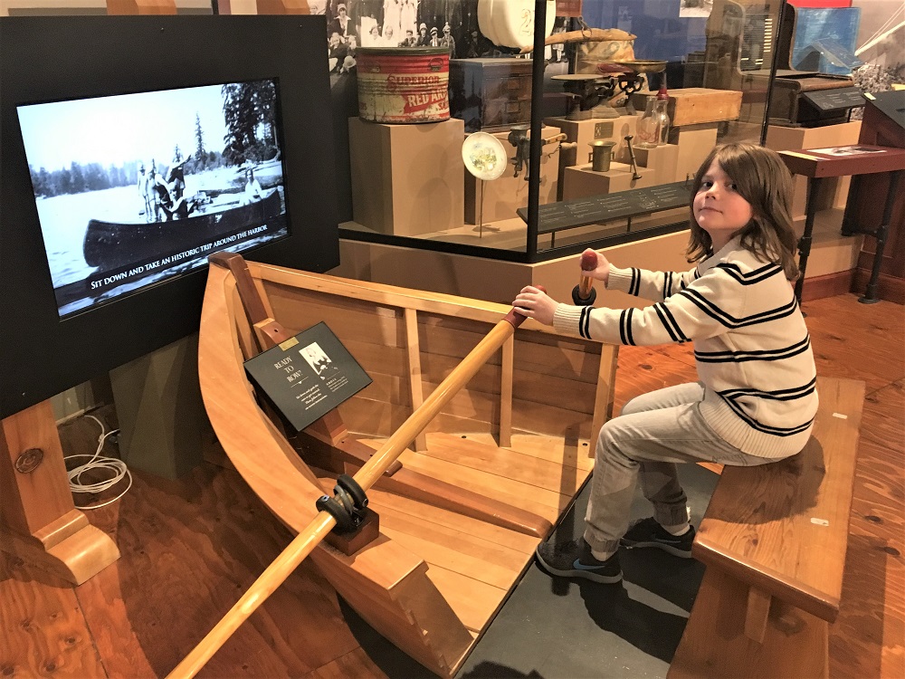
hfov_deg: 61.7
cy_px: 340
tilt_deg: -21.6
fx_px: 758
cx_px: 452
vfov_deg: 48.2
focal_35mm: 29
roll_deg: -0.3
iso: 160
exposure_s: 1/30
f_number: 2.2
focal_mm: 4.15
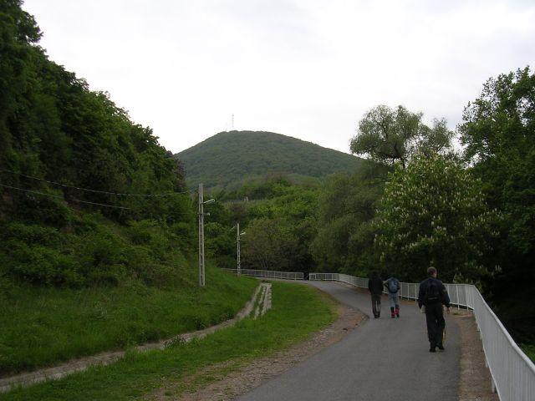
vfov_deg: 37.7
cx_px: 268
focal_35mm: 38
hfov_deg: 49.0
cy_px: 200
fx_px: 587
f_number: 2.8
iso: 100
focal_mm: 5.8
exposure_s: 1/148
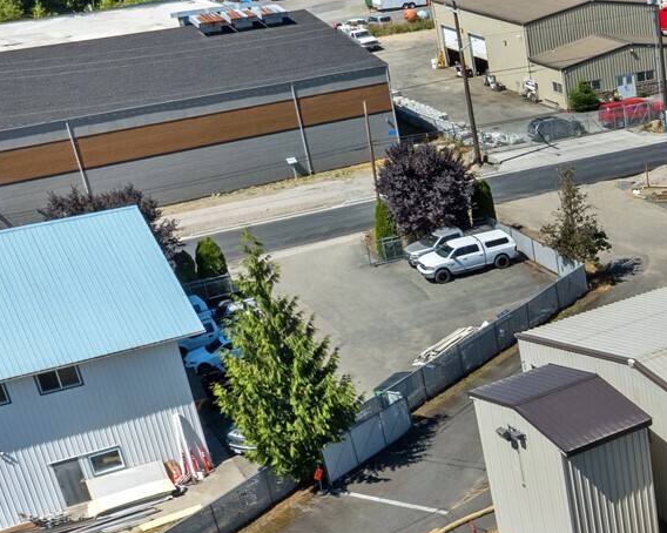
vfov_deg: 22.7
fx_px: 1302
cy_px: 460
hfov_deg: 24.3
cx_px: 915
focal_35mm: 66
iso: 100
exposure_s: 1/240
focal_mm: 12.29
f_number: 8
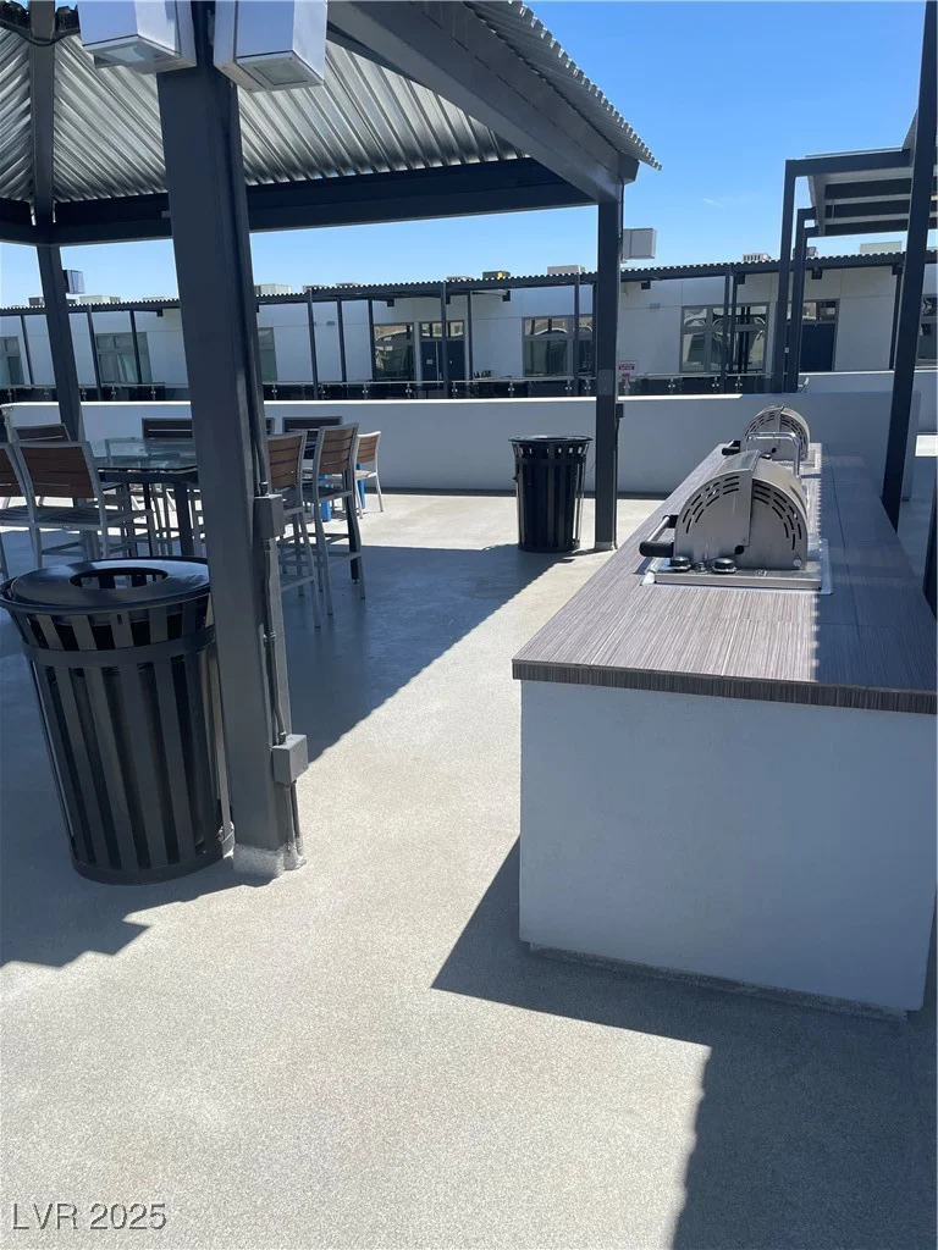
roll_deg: +0.2
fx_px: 939
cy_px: 625
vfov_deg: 67.3
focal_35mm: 26
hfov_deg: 53.1
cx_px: 469
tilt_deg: -15.0
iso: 32
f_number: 1.6
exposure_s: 1/3300
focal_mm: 4.2
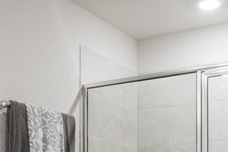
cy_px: 203
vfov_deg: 16.4
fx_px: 494
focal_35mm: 78
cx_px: 78
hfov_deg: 25.9
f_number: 9
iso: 800
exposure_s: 1/3
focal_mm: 14
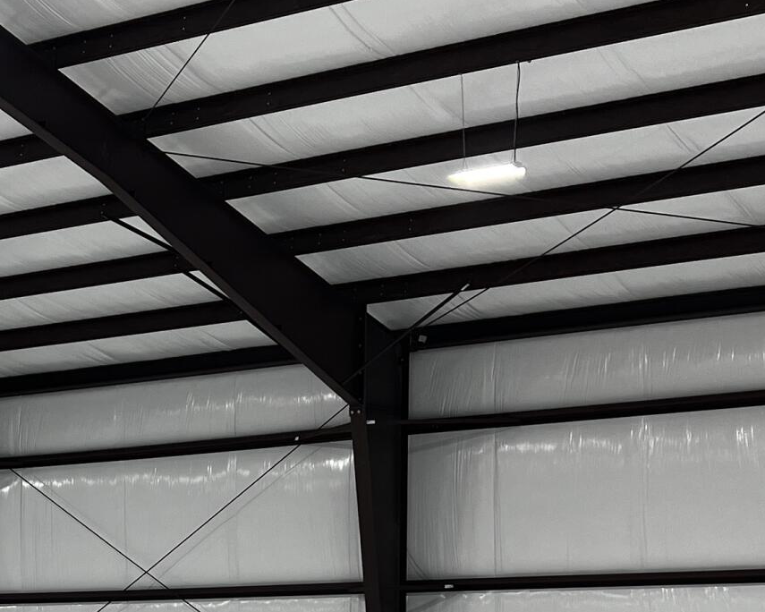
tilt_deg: -4.2
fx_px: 2015
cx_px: 25
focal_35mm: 89
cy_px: 744
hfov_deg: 20.9
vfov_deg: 16.5
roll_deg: +1.1
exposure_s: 1/121
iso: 64
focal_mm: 5.7
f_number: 1.5
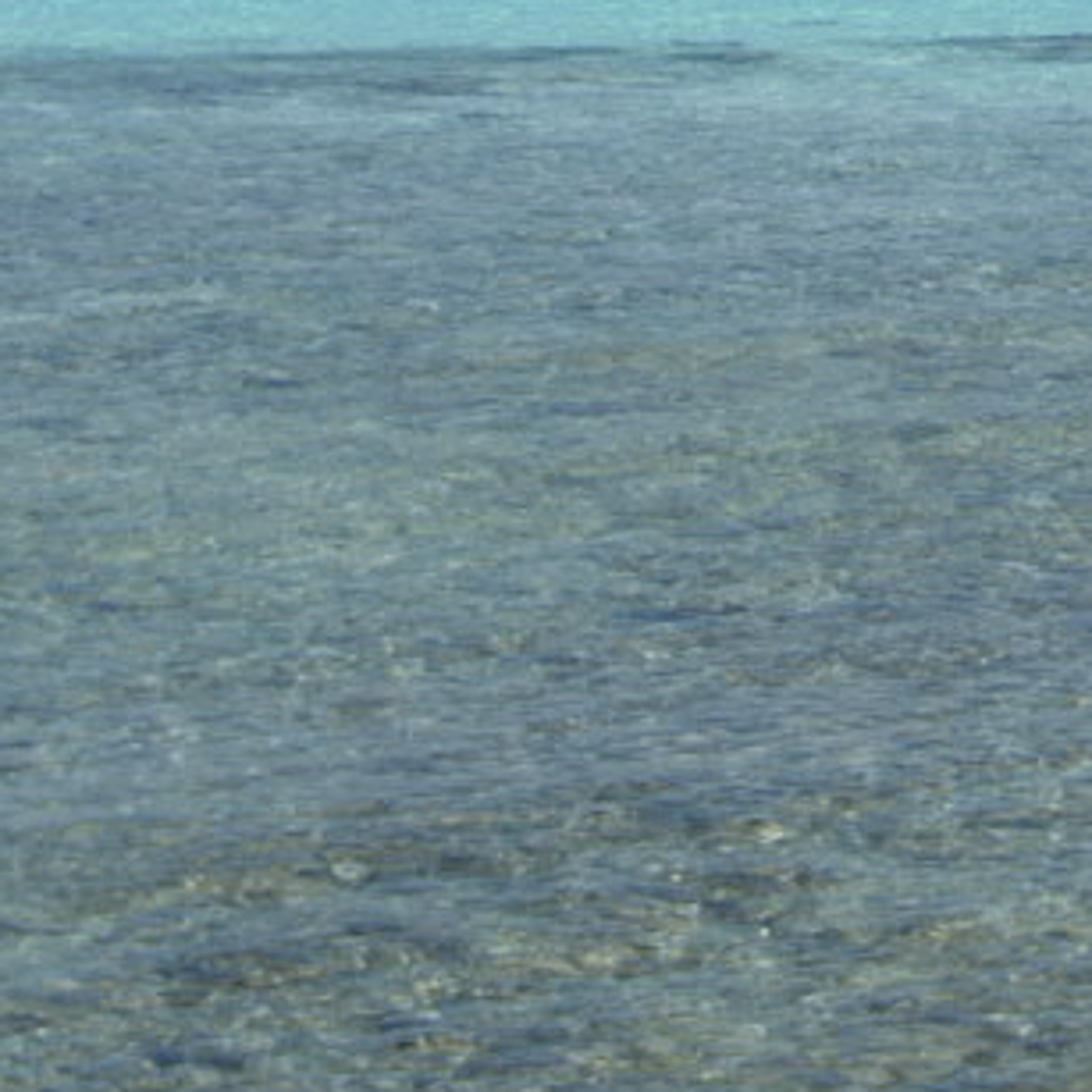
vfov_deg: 9.7
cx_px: 1352
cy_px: -580
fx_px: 6246
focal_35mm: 175
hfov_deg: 9.8
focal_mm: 28
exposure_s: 1/1000
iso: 100
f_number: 7.1
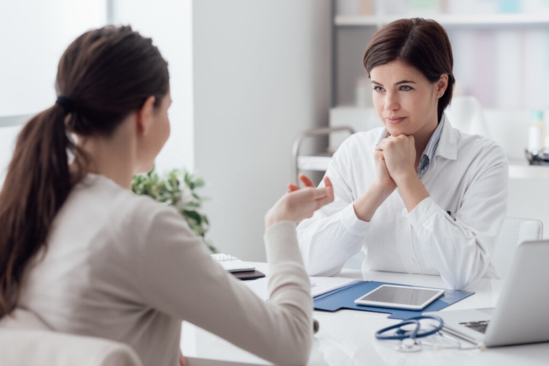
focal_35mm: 85
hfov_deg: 23.9
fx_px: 1297
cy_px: 183
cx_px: 274
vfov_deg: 16.1
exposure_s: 1/125
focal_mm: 85
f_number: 3.5
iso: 100
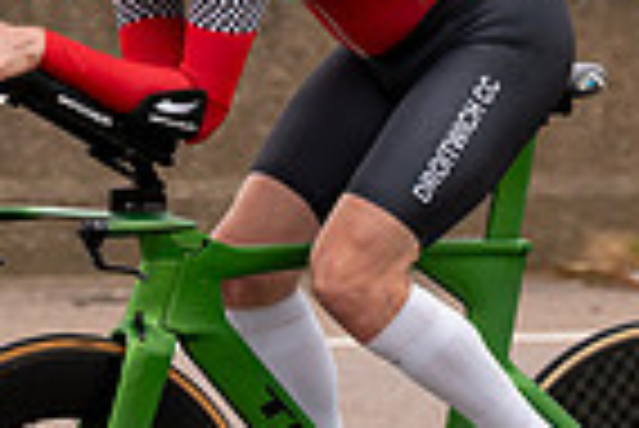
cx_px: 99
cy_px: 47
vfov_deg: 4.1
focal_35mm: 338
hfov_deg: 6.1
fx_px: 6006
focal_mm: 83
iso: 250
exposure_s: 1/1000
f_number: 3.5
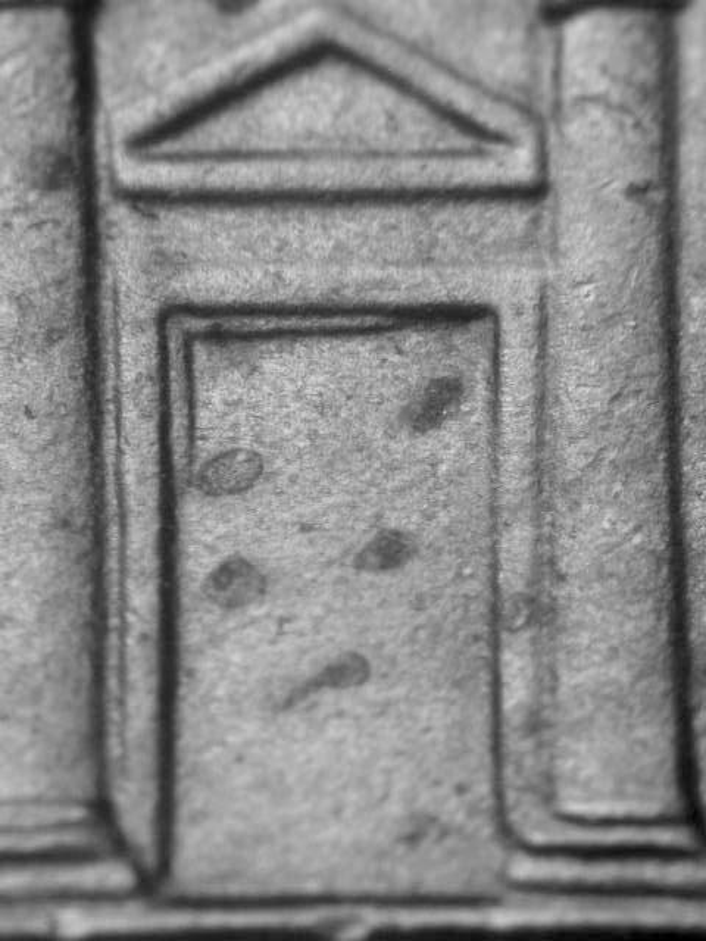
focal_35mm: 146
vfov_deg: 13.5
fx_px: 3970
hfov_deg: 10.2
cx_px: 353
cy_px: 470
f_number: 4.9
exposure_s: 1/18.1
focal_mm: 30.2
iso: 100
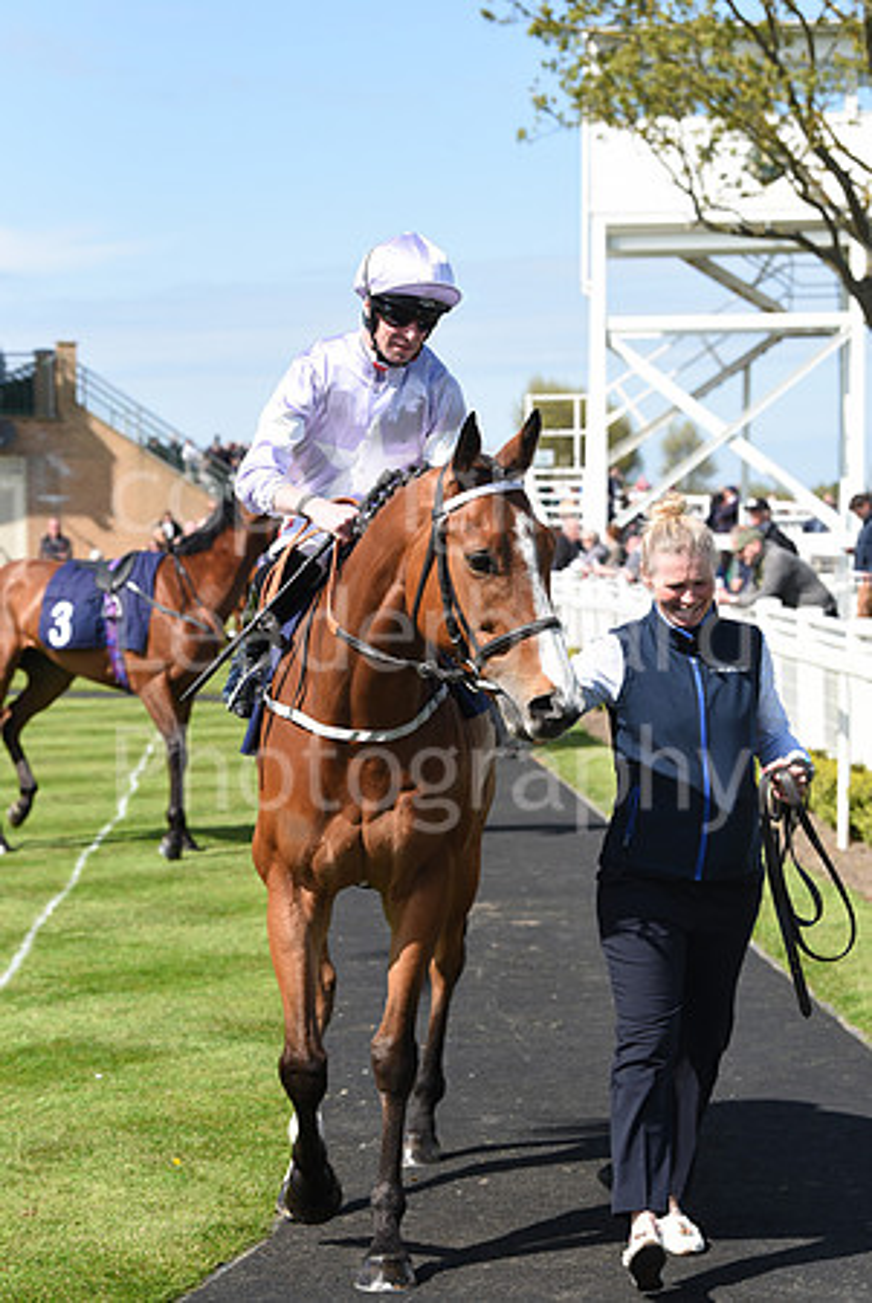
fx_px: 3552
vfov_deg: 20.8
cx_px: 436
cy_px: 652
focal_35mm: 98
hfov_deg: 14.0
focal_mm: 98
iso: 400
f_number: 5.6
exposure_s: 1/1600
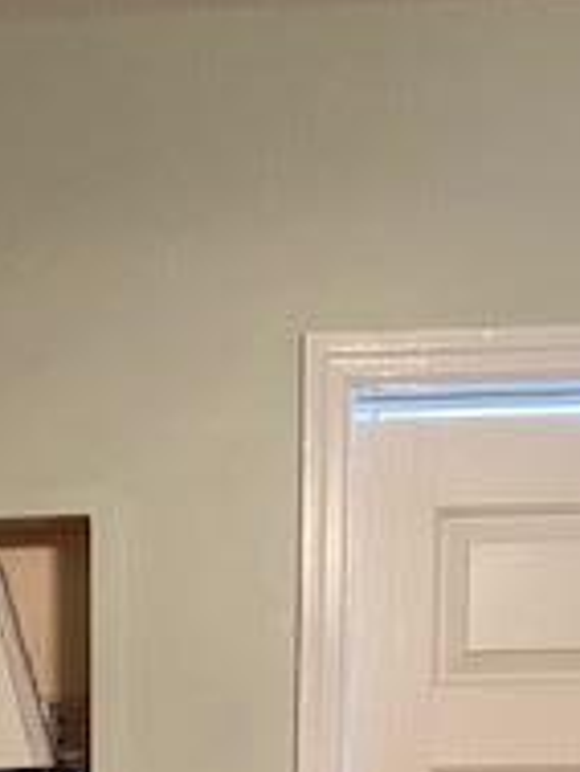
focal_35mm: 88
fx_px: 1964
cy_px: 1160
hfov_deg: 16.1
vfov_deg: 19.4
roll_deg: +0.6
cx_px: -139
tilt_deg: -7.2
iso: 320
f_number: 1.8
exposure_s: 1/40
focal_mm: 4.25
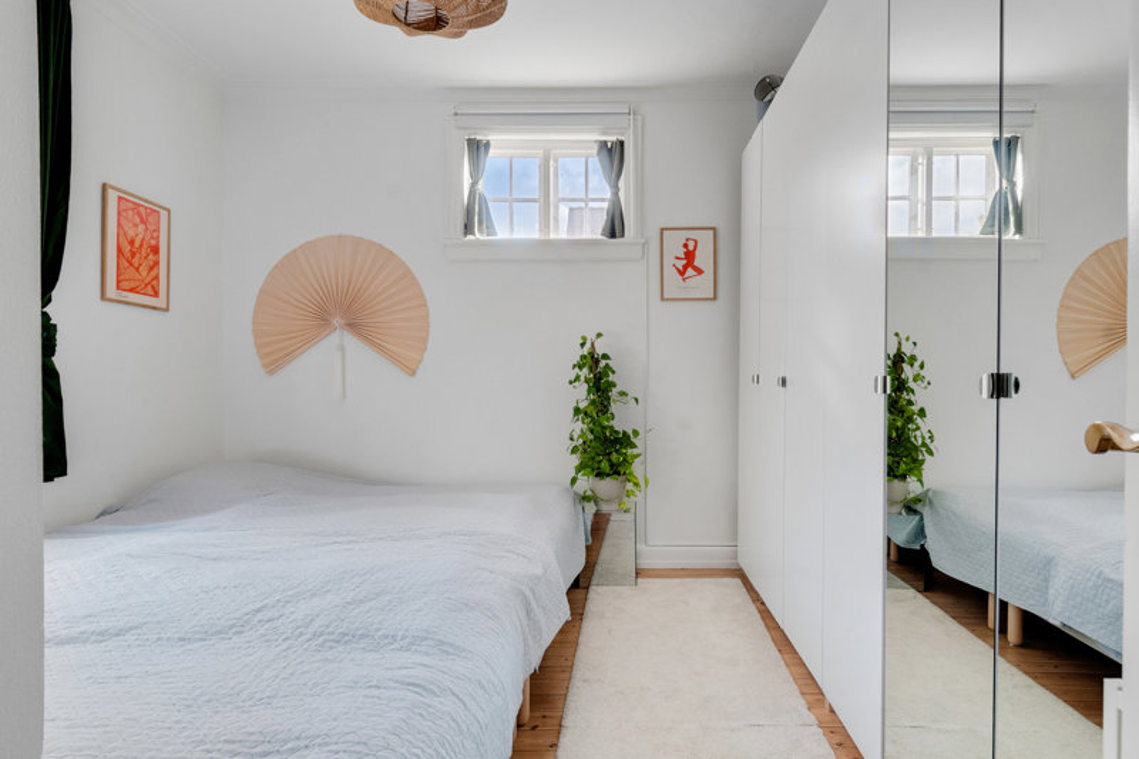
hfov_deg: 90.0
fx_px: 569
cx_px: 570
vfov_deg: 67.4
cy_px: 380
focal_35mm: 18
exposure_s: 1/5
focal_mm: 12
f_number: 10
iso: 200
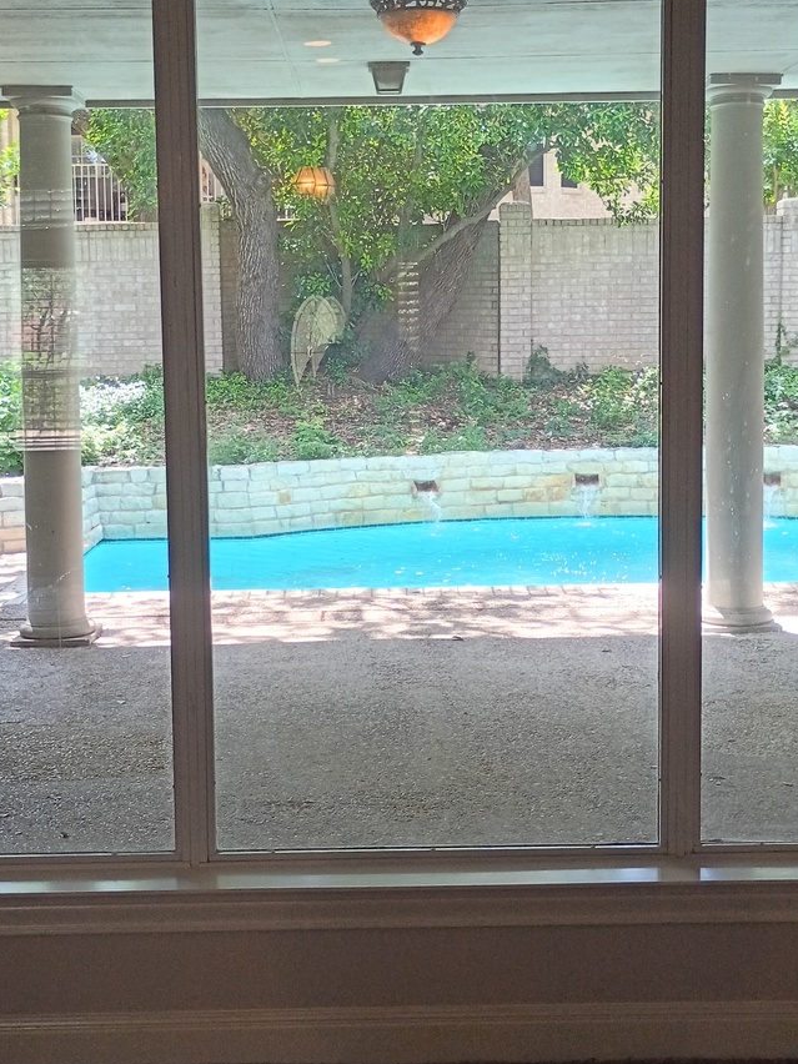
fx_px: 1506
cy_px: 471
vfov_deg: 38.9
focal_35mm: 49
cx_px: 366
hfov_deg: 29.7
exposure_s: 1/60
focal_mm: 4.27
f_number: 1.8
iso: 170
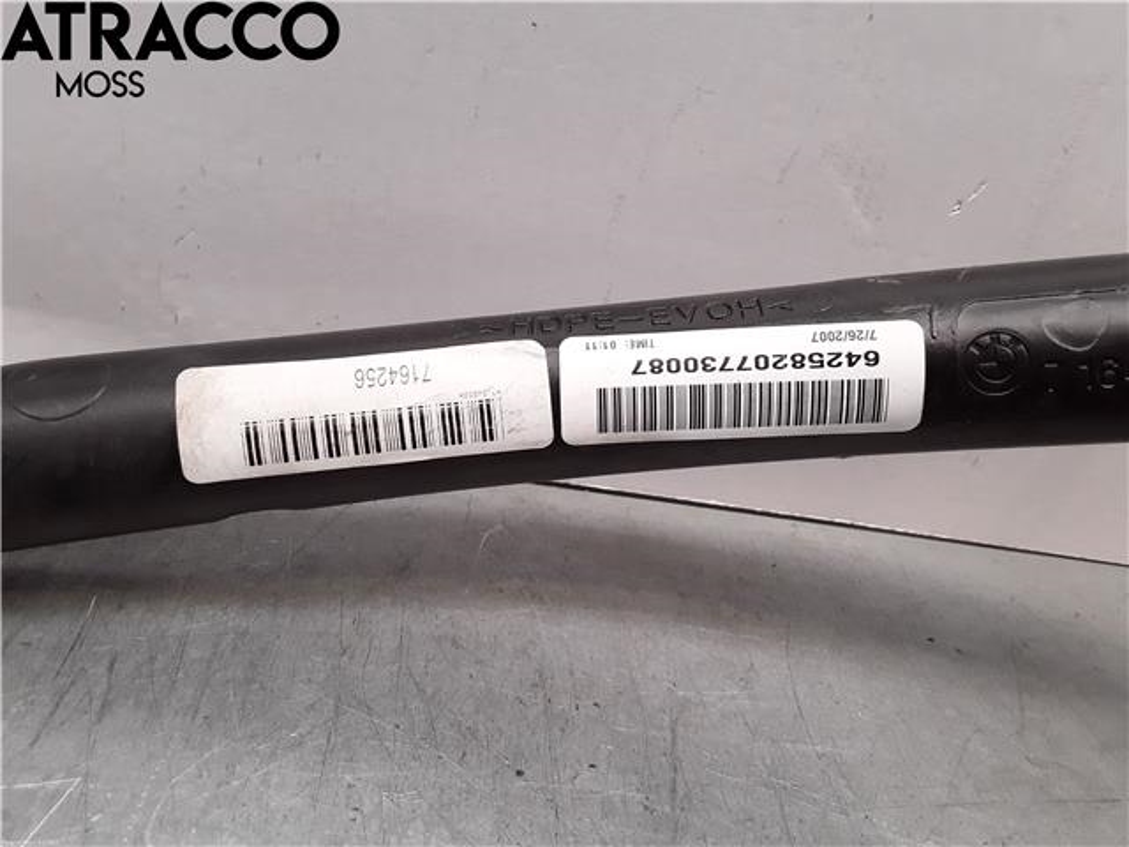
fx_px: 913
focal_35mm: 28
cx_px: 564
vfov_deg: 49.7
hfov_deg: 63.4
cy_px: 424
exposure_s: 1/100
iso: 64
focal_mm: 2.91
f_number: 1.9
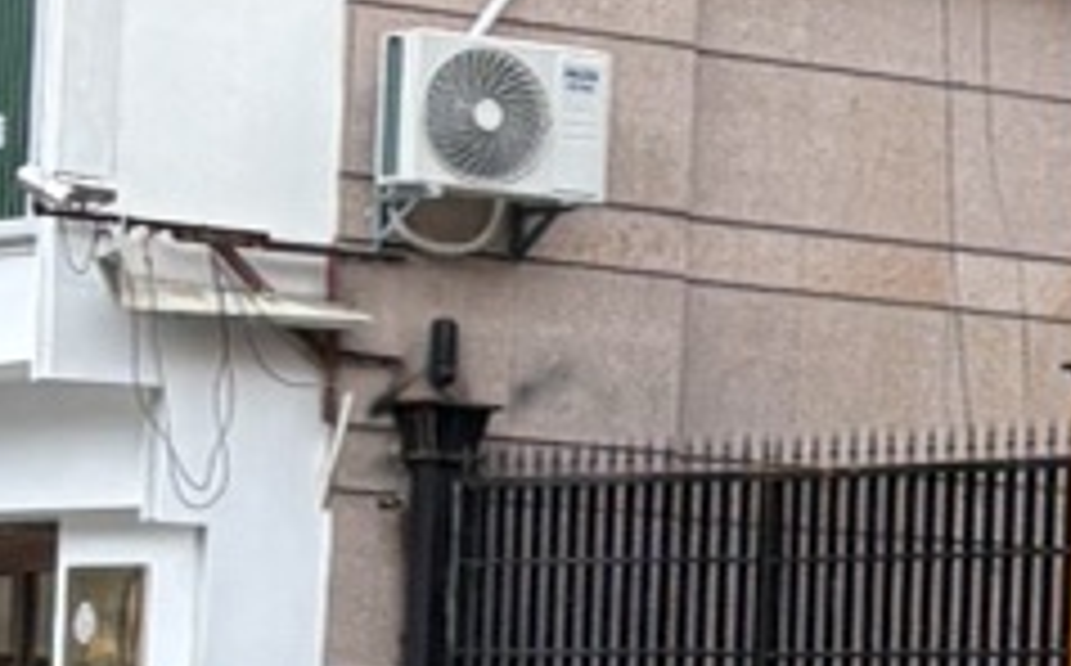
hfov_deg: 8.3
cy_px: 837
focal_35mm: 232
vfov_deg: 5.6
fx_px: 6762
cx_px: 2538
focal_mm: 5.96
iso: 50
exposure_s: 1/122
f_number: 1.6
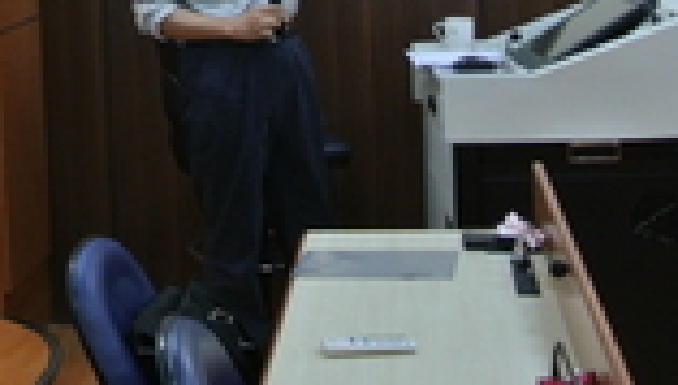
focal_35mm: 90
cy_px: -45
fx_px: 1621
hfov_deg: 22.4
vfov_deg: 13.2
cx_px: -60
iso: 400
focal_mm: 10
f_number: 3.5
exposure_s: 1/60
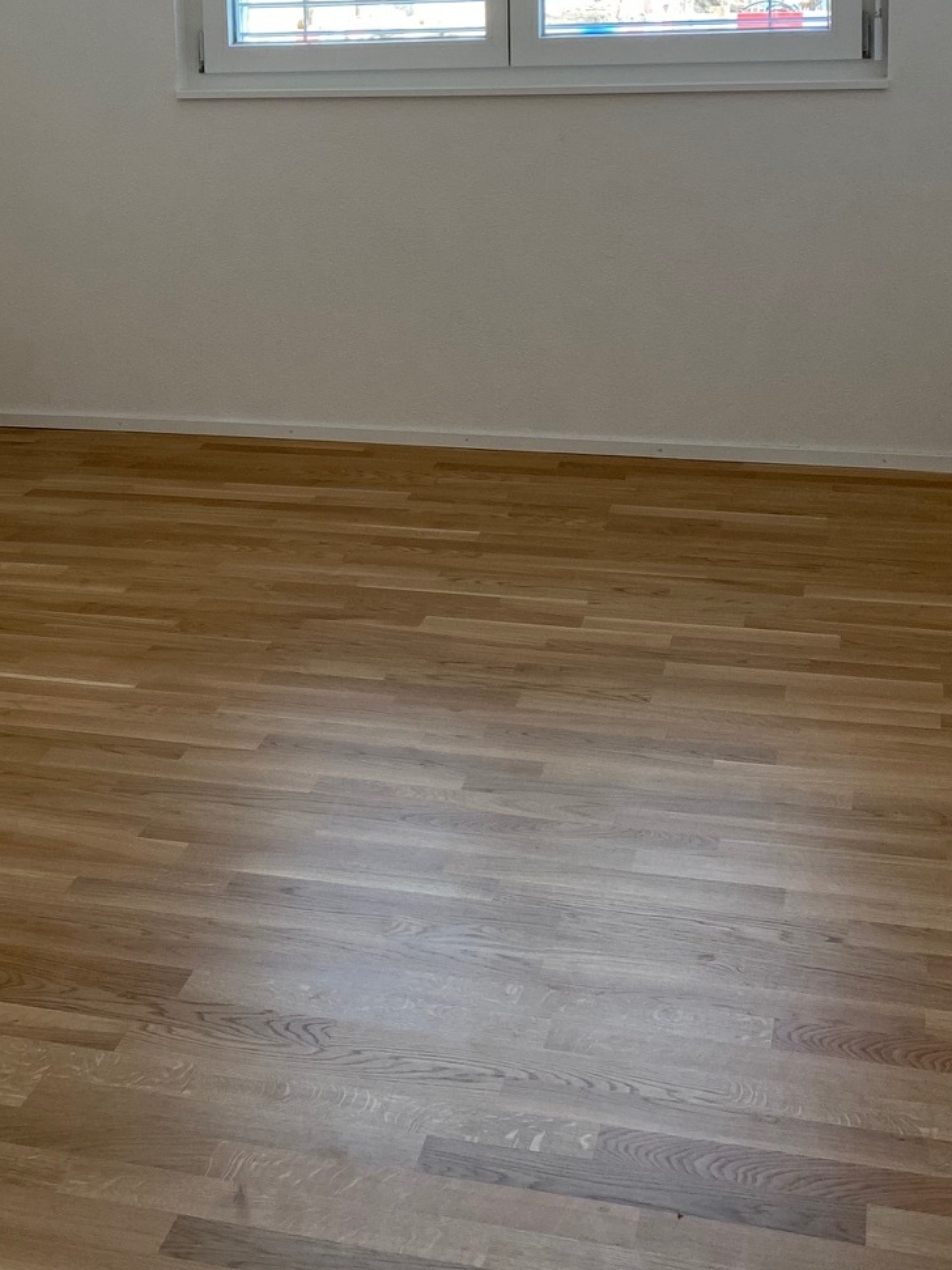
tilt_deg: -6.6
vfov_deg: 34.4
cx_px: 154
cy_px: 245
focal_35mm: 54
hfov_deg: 26.4
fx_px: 1981
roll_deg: +3.0
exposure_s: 1/109
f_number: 1.8
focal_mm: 4.25
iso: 125
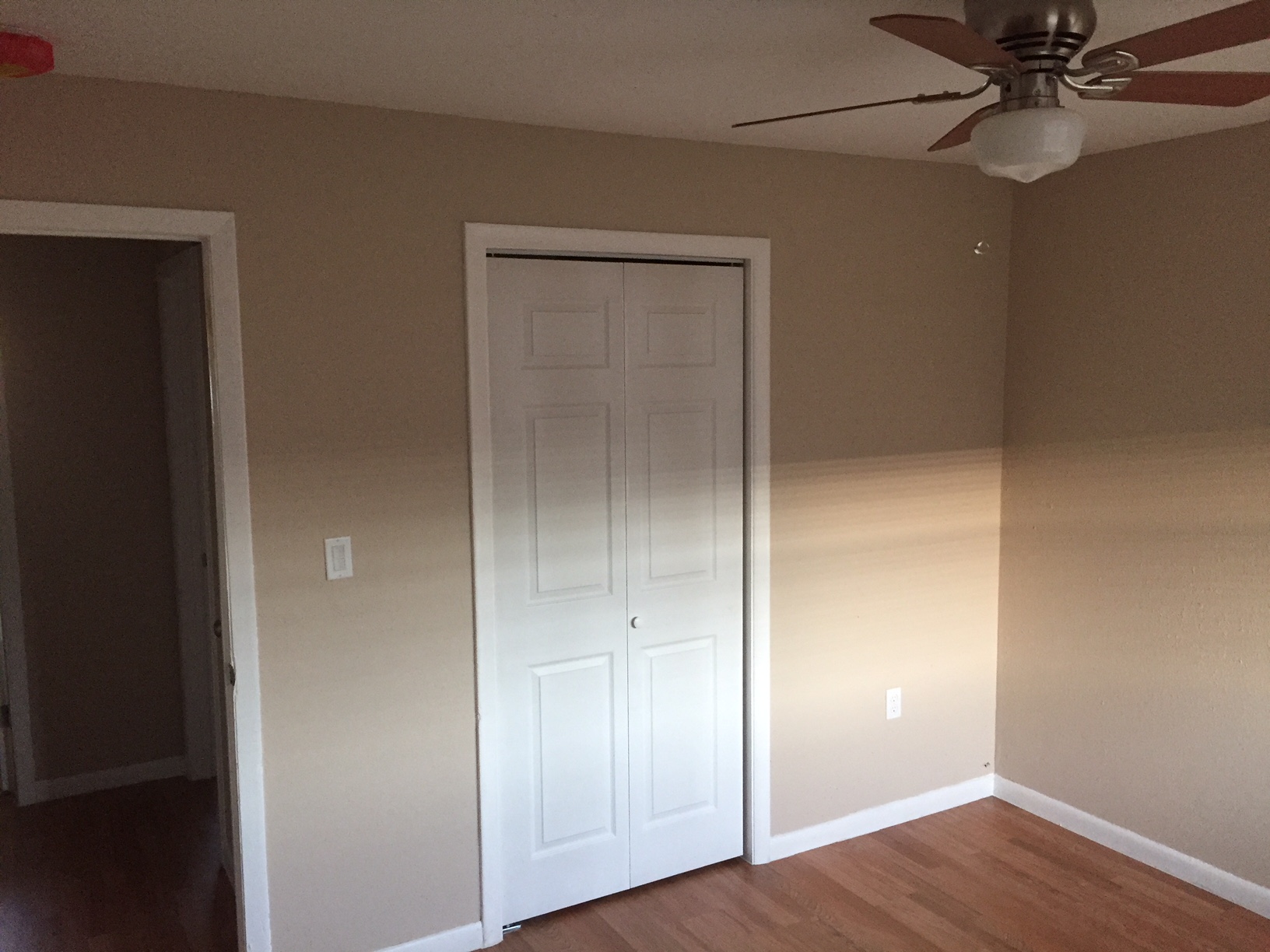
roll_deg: -0.6
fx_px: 1064
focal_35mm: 29
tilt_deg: -5.5
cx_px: 635
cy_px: 476
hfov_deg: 61.7
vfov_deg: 48.2
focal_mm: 4.15
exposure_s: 1/30
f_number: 2.2
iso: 160
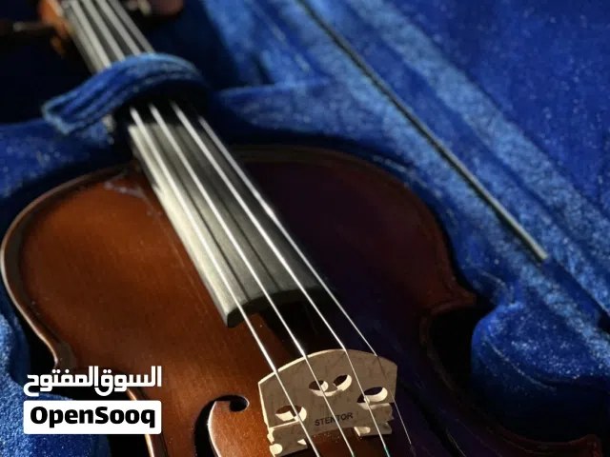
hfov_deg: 25.3
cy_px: 228
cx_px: 305
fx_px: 1357
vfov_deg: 19.1
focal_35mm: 77
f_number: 2.8
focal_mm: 9
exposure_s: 1/121
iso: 50
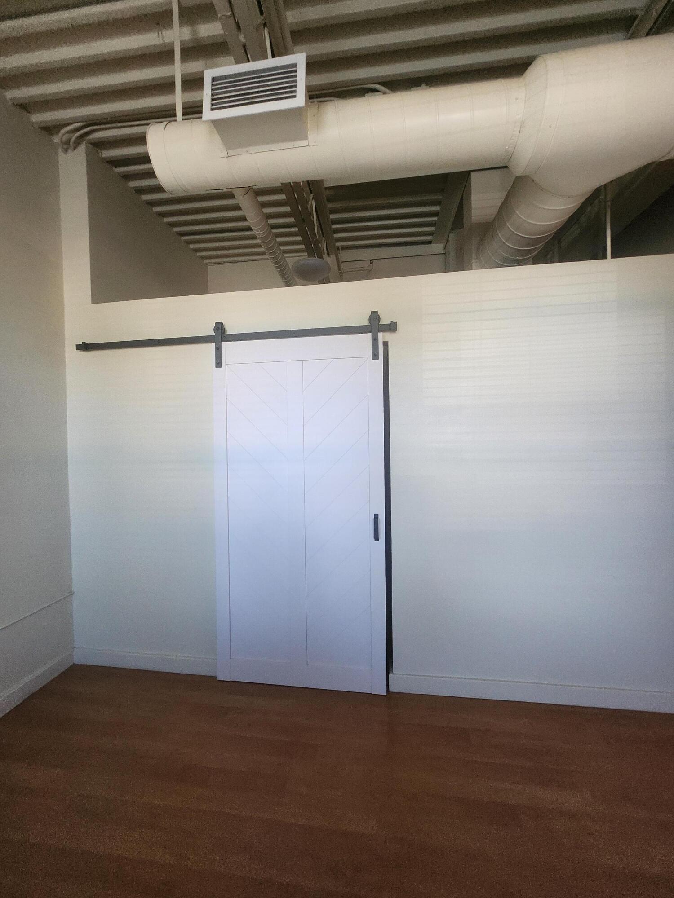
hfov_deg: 89.9
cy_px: 449
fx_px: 337
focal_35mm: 13
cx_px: 337
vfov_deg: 106.2
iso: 400
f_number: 2.2
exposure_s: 1/60
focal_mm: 1.74
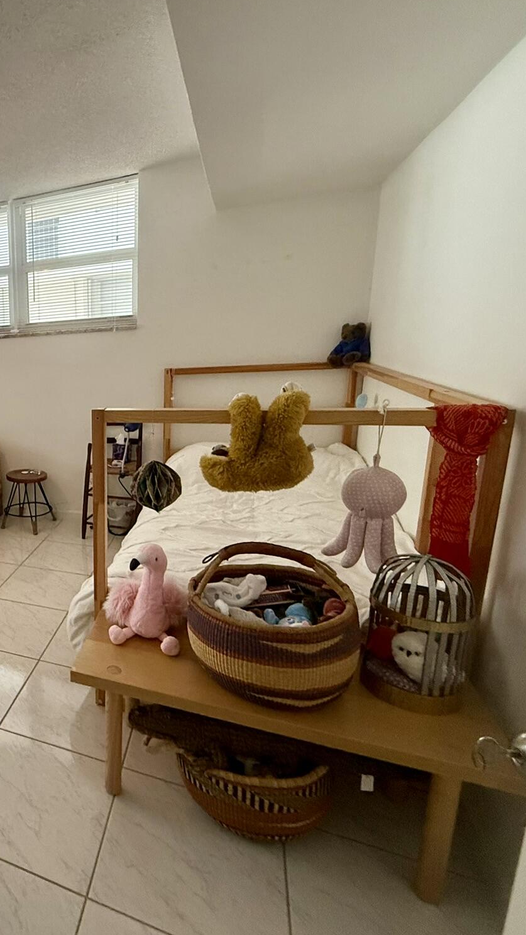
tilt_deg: -11.8
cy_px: 464
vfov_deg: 83.8
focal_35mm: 21
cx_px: -25
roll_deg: +3.6
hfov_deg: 43.9
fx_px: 520
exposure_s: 1/120
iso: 500
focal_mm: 2.22
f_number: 2.2
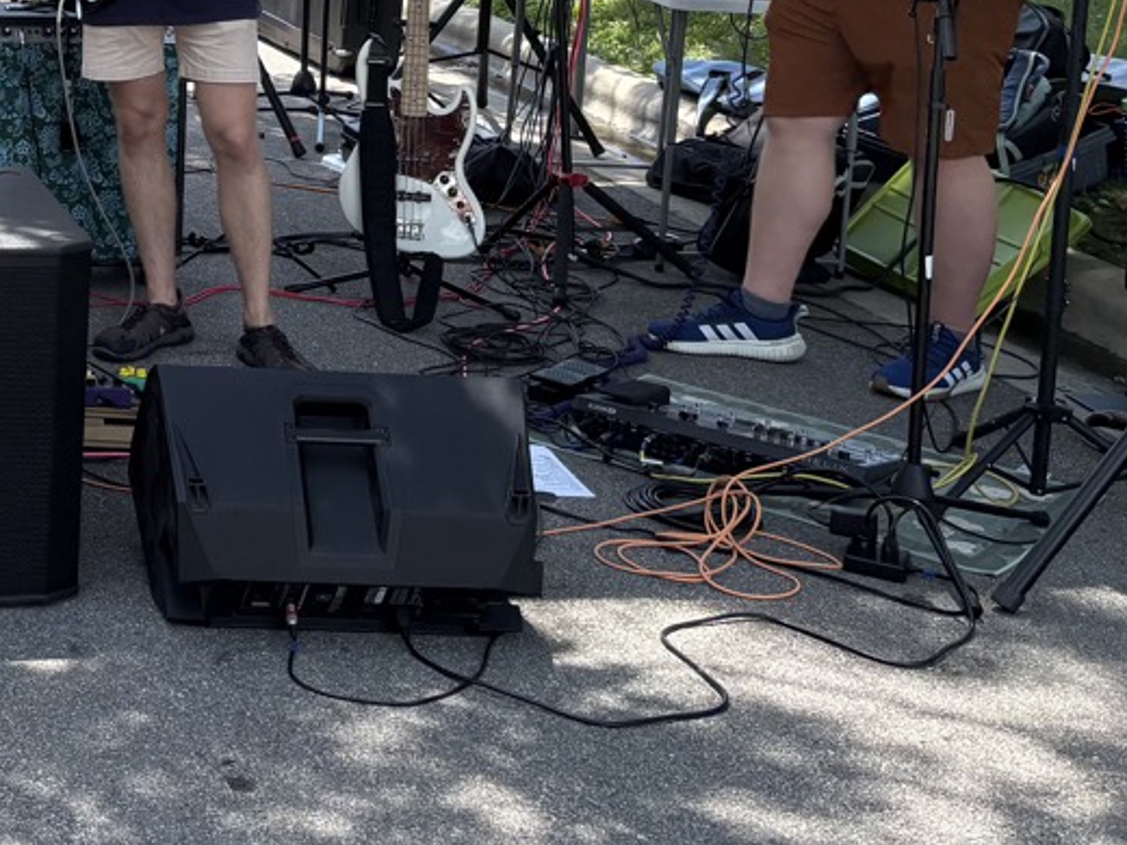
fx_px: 2279
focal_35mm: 70
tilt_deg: -5.3
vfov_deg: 19.7
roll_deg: -0.8
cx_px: -202
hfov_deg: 25.2
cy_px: -178
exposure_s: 1/1337
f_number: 1.6
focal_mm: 5.96
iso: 64
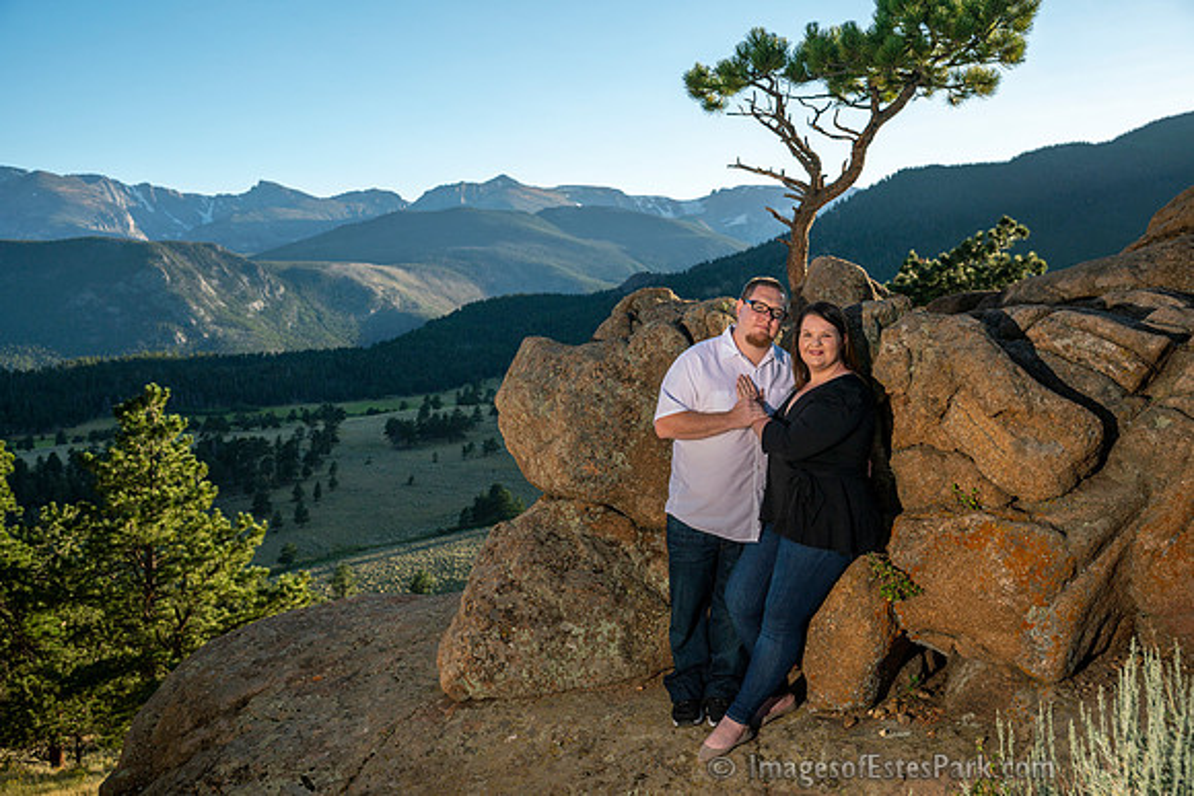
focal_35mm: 40
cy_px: 398
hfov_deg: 48.4
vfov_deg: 33.4
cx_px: 597
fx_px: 1327
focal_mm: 40
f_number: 5
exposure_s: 1/800
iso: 160
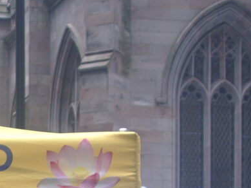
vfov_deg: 9.1
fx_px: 1152
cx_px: -221
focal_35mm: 159
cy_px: 293
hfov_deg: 11.4
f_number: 5
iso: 100
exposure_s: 1/60
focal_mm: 28
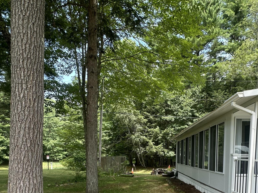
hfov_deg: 67.1
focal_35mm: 26
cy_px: 168
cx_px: 142
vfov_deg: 48.3
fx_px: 194
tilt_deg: -4.4
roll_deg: +0.6
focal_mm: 2.22
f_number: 2.2
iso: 40
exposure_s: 1/153
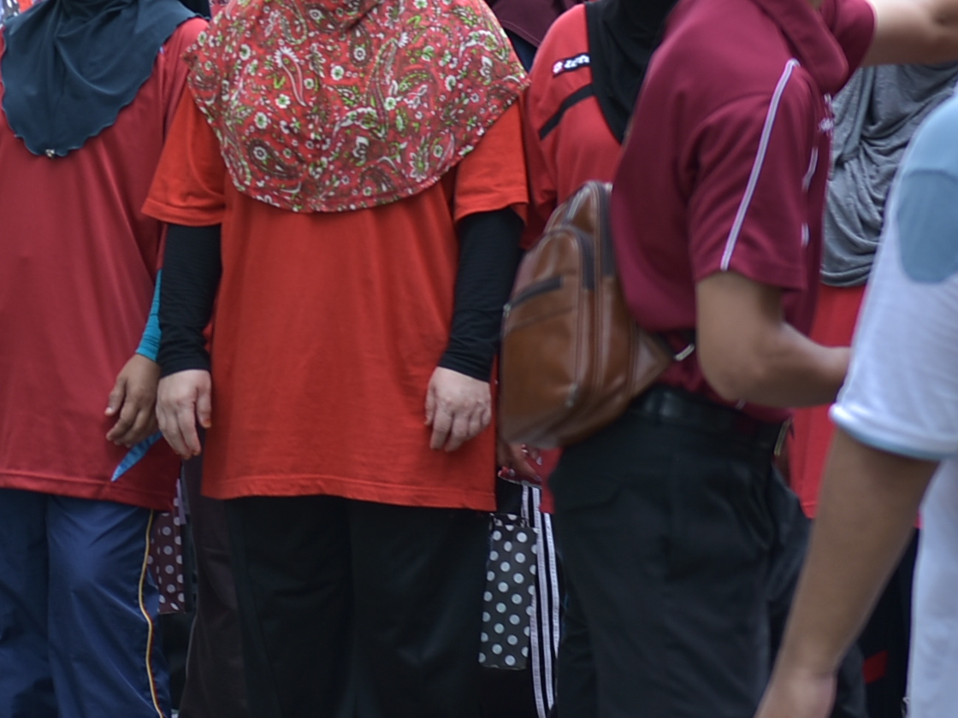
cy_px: -135
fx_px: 7472
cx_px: -234
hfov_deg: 7.3
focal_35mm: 270
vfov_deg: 5.5
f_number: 2.8
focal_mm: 70
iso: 100
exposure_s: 1/200
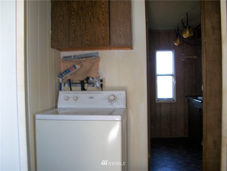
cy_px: 86
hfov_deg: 51.4
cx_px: 114
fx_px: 236
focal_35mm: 36
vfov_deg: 39.7
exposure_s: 1/30
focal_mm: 6
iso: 80
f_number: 2.7
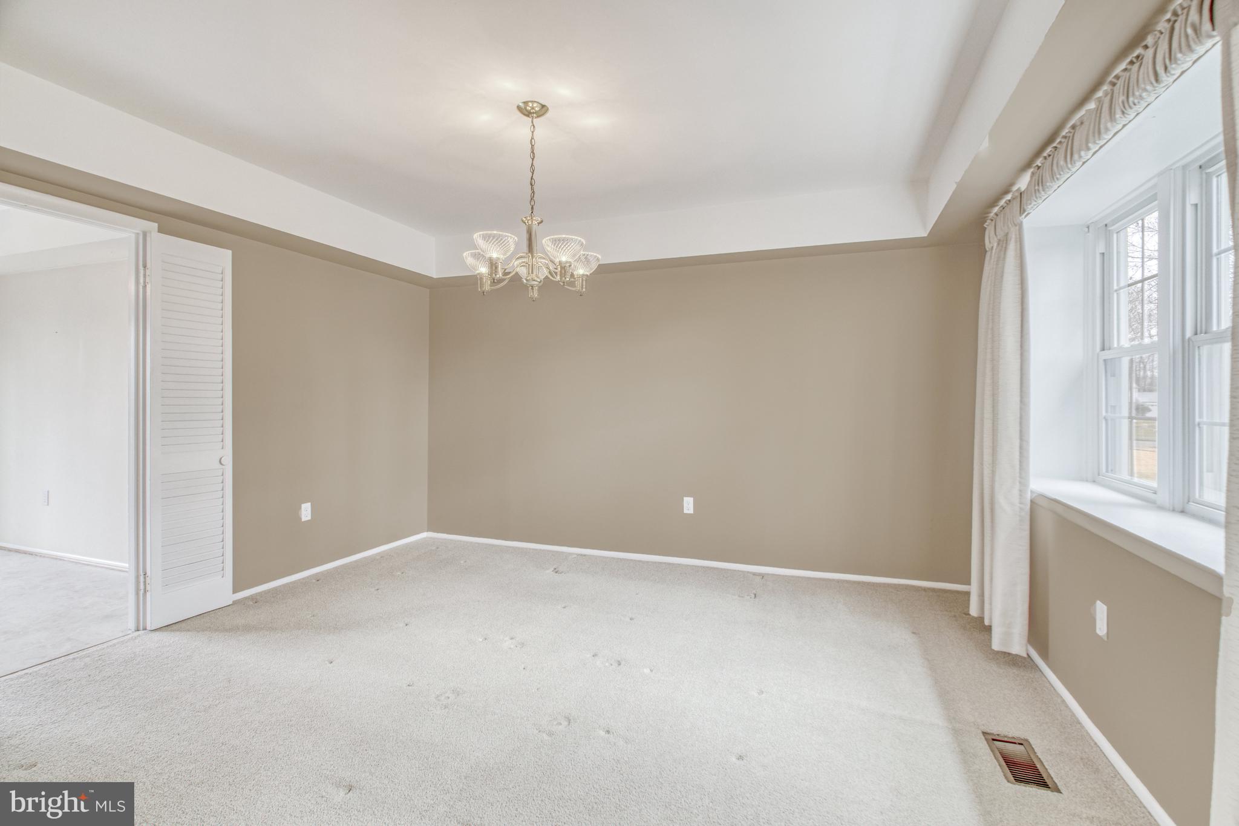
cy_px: 413
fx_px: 551
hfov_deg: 96.7
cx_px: 620
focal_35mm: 16
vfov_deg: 73.7
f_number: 7.1
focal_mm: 16
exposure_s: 1/10
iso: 1250
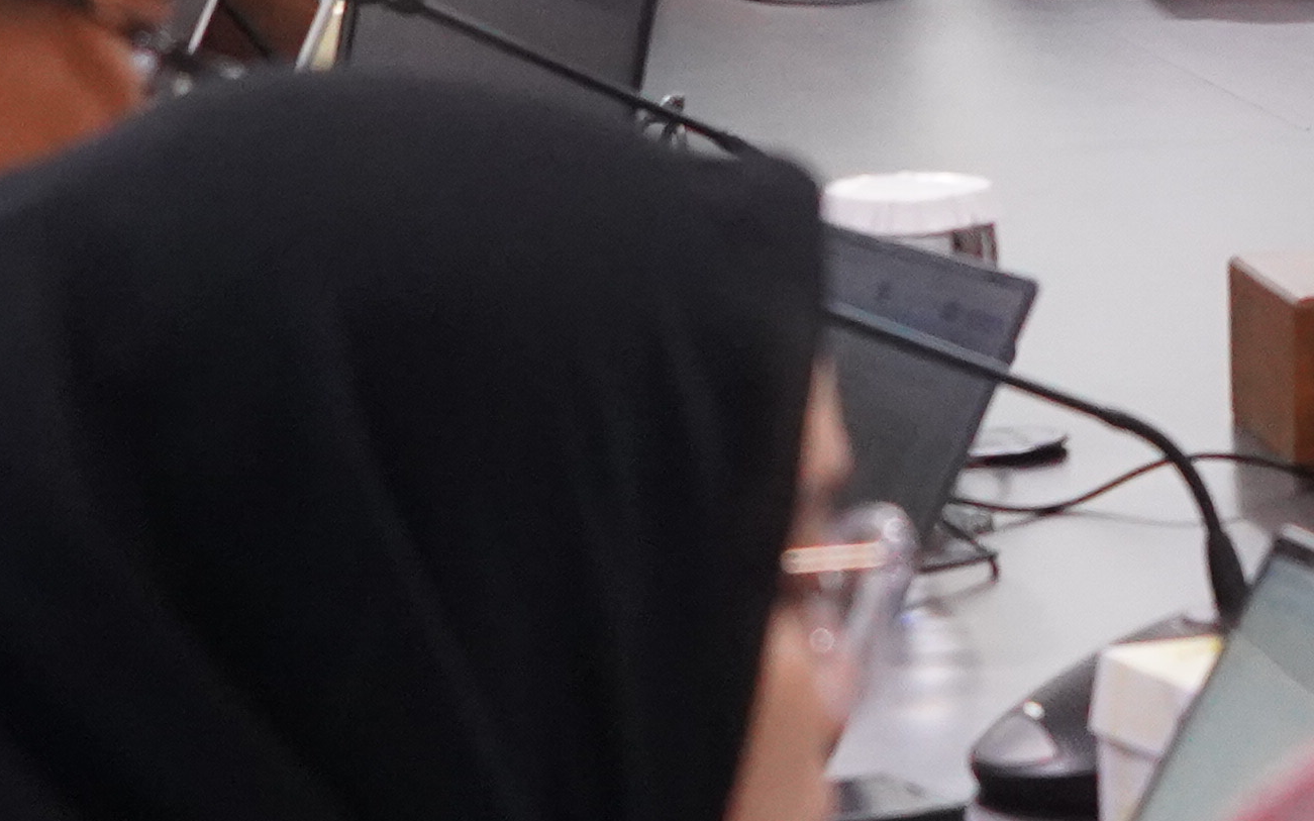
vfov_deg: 4.9
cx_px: 1645
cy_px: -36
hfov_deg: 7.8
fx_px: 9597
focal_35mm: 268
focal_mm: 57
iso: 5000
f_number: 6.3
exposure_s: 1/125
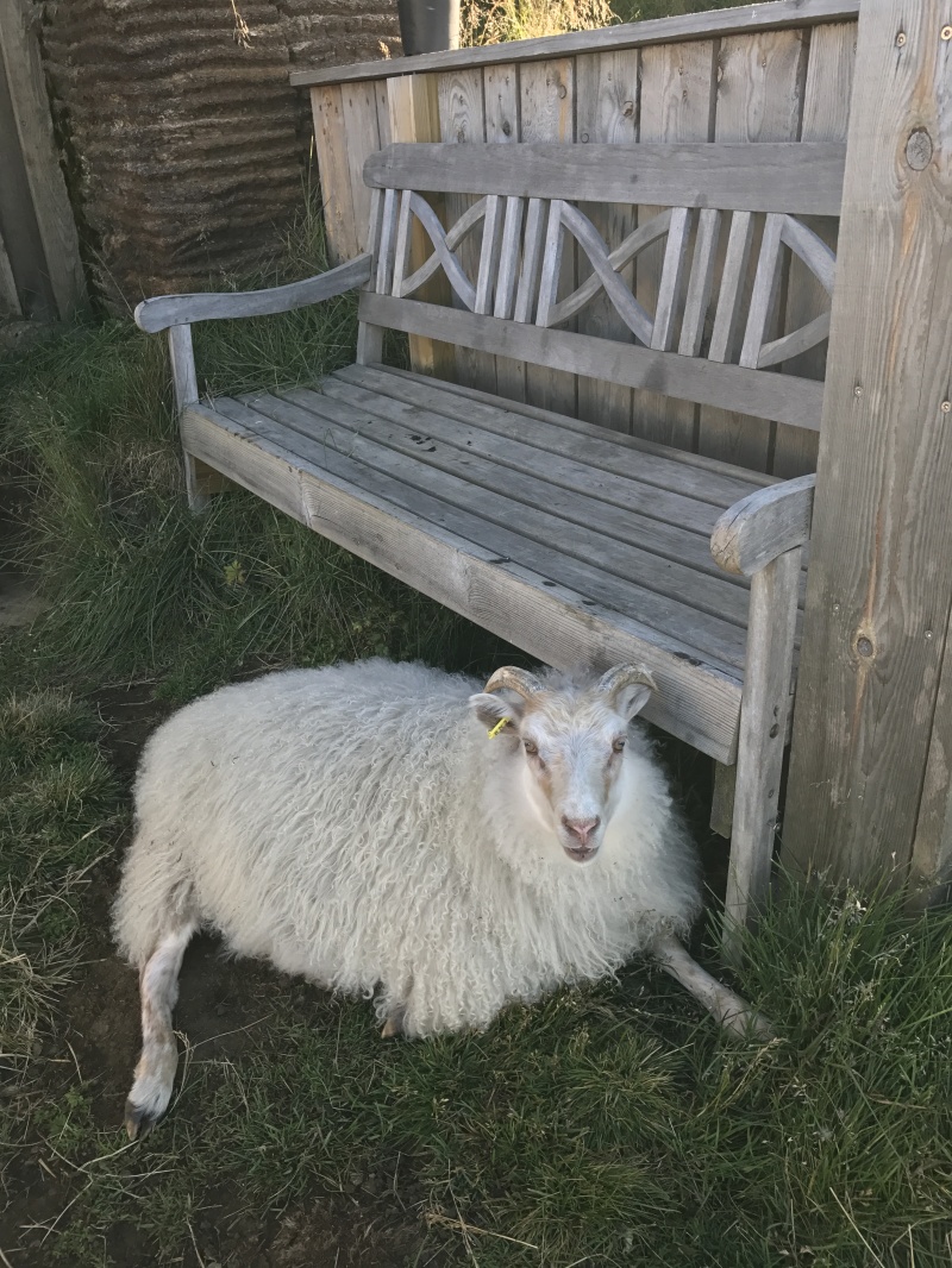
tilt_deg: -25.2
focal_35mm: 28
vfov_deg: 63.4
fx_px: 1026
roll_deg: +3.3
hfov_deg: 49.8
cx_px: 476
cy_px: 634
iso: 20
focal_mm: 3.99
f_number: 1.8
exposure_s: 1/170
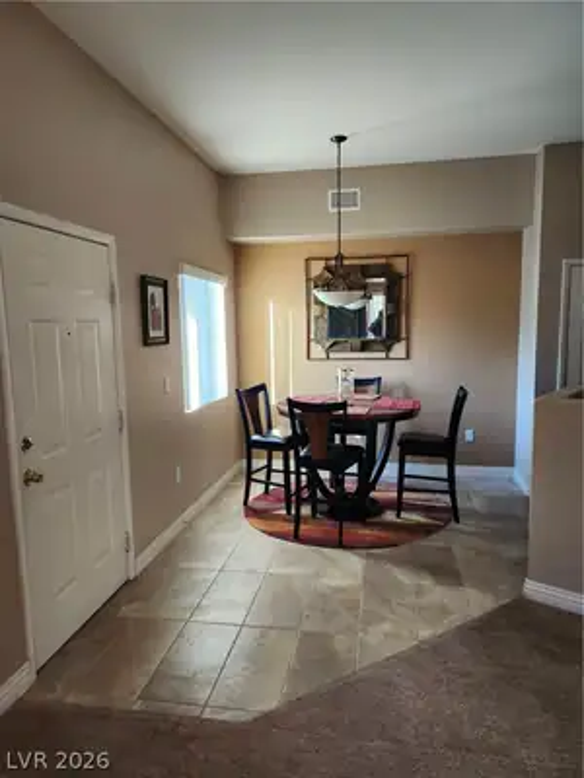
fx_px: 517
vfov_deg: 73.9
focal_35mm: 23
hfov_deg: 58.9
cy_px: 389
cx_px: 292
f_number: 1.8
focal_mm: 5.54
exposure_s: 1/120
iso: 200
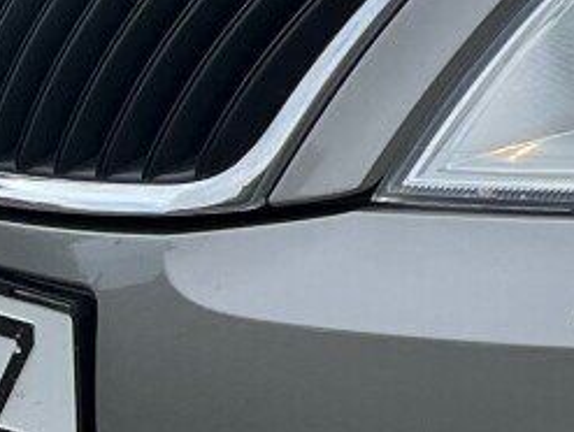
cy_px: -94
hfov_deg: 8.5
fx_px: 3404
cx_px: 1548
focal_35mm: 205
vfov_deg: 7.2
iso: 50
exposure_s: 1/1672
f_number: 1.6
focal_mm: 5.1
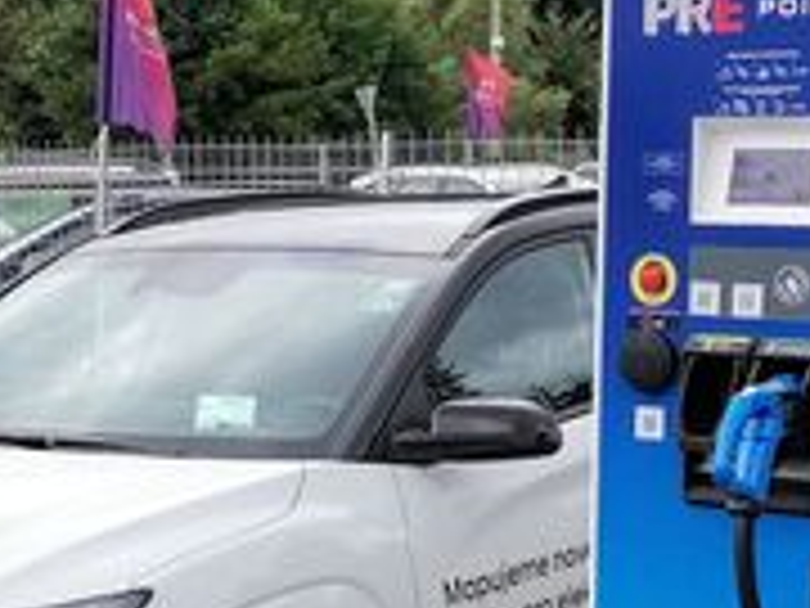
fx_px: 2831
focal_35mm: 121
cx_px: 158
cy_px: 459
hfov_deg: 16.2
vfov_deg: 12.2
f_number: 1.8
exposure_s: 1/792
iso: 50
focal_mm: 5.3
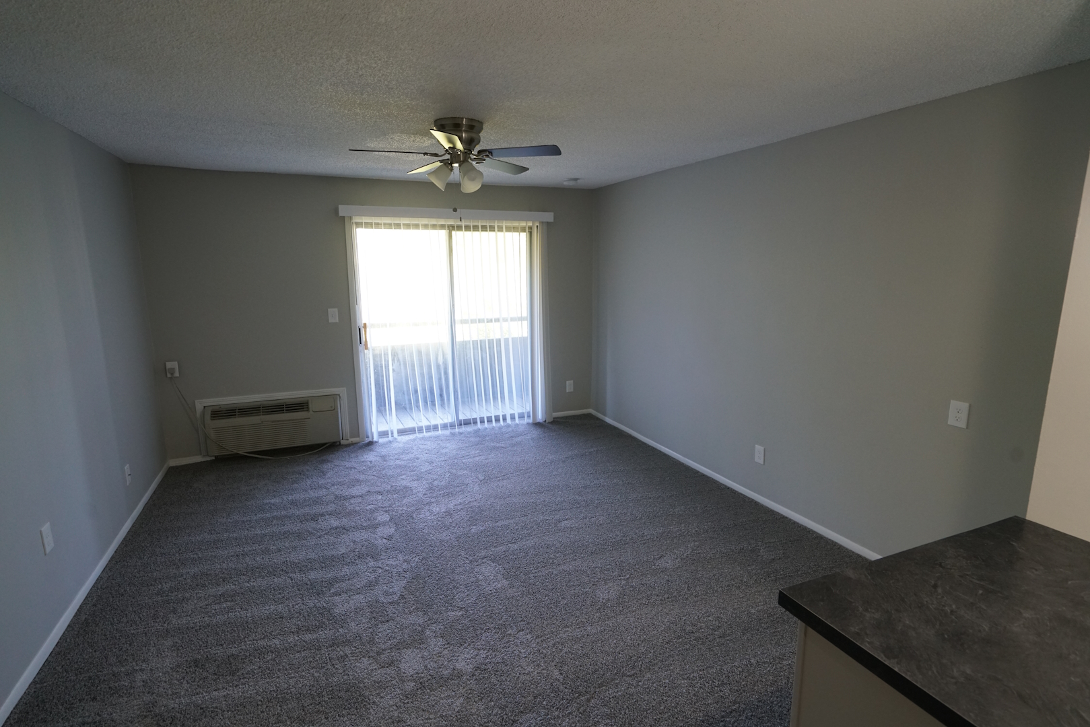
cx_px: 545
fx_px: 545
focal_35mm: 18
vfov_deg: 67.4
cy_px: 364
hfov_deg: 90.0
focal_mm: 18
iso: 2000
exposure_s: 1/60
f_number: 5.6
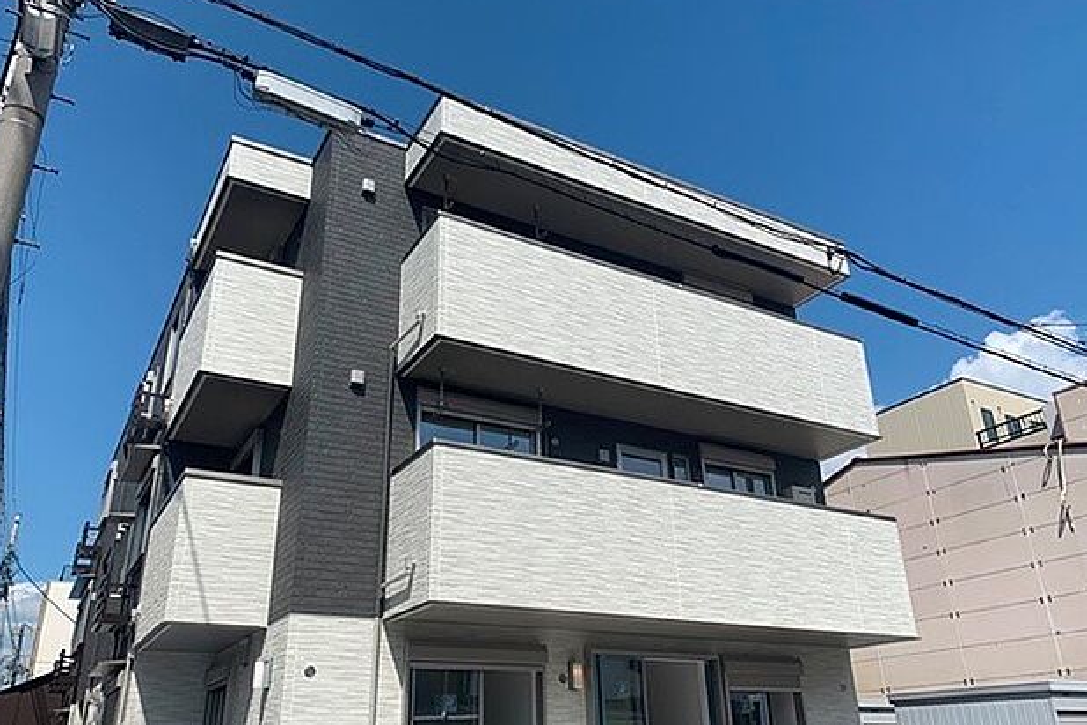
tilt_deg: +22.7
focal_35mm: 28
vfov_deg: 46.3
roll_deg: +0.3
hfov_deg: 65.5
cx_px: 542
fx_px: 845
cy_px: 399
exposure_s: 1/3937
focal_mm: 4.25
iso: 25
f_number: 1.8
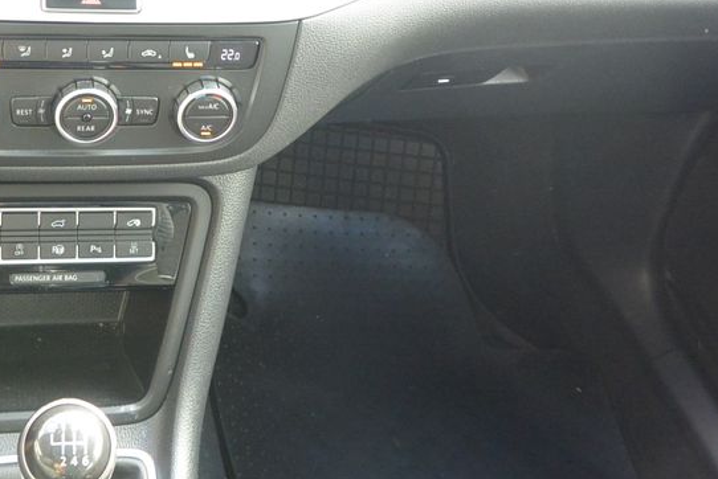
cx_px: 221
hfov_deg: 38.3
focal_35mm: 51
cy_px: 129
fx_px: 1018
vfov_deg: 26.2
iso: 720
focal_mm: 10
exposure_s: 1/60
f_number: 3.5
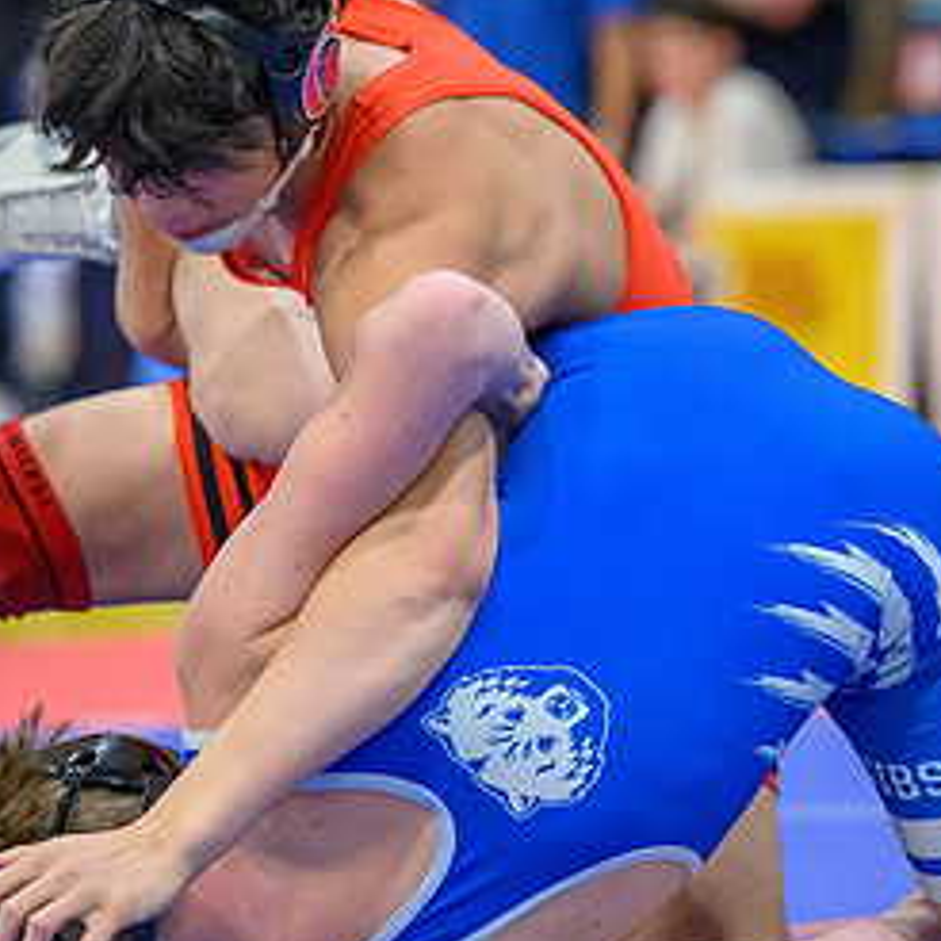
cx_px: 325
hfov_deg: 5.3
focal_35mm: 329
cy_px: 344
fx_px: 10118
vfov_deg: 5.3
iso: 8000
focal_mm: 125
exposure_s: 1/800
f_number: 2.8
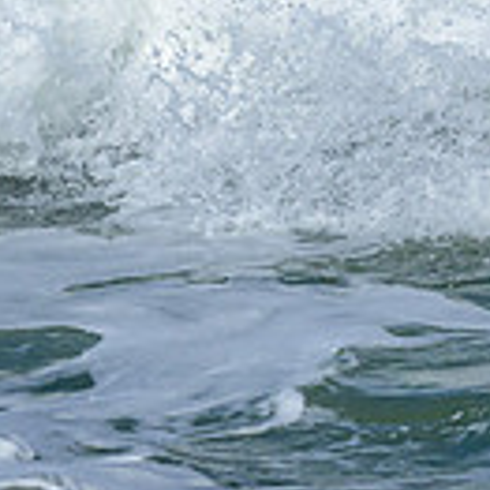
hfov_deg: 0.4
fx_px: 66478
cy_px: -33
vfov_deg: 0.4
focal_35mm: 4151
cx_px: 682
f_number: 6.3
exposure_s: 1/3200
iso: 320
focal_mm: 800
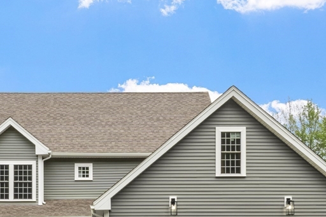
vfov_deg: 20.1
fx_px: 597
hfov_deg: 30.2
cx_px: 102
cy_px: 208
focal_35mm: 66
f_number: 20
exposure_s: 1/4
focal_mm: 22
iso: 100
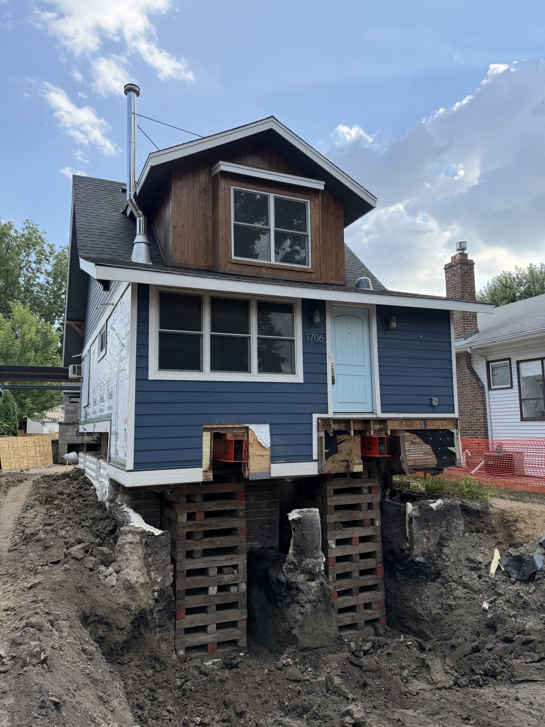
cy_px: 364
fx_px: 504
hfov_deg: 56.8
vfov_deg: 71.6
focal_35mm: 24
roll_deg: +0.5
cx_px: 272
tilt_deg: +7.3
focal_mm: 6.76
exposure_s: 1/1493
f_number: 1.78
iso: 100
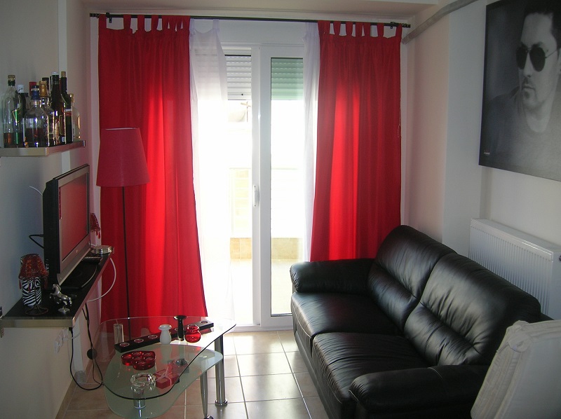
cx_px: 280
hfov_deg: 54.0
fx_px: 550
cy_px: 210
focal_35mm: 34
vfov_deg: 41.7
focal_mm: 5.7
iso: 50
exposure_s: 1/50.6
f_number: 2.9
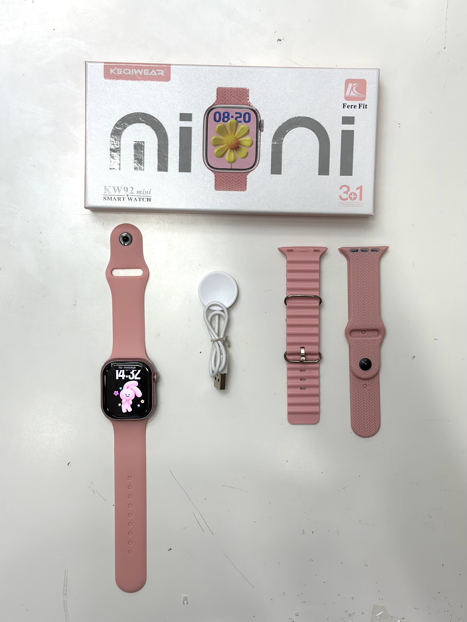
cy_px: 311
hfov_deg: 30.3
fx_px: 863
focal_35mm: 48
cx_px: 234
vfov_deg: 39.7
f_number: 1.78
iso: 80
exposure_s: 1/463
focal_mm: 6.86
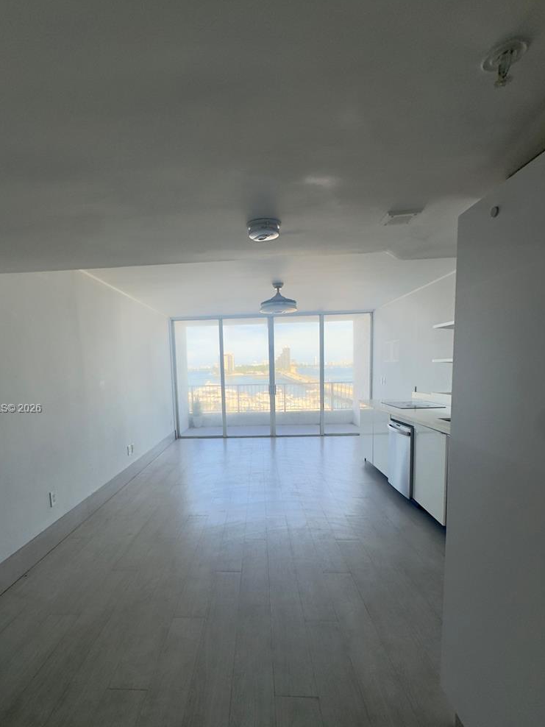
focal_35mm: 17
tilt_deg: -8.0
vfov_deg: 90.6
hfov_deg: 74.4
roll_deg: +1.7
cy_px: 409
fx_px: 357
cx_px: 236
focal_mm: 2.22
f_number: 2.2
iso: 40
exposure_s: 1/265
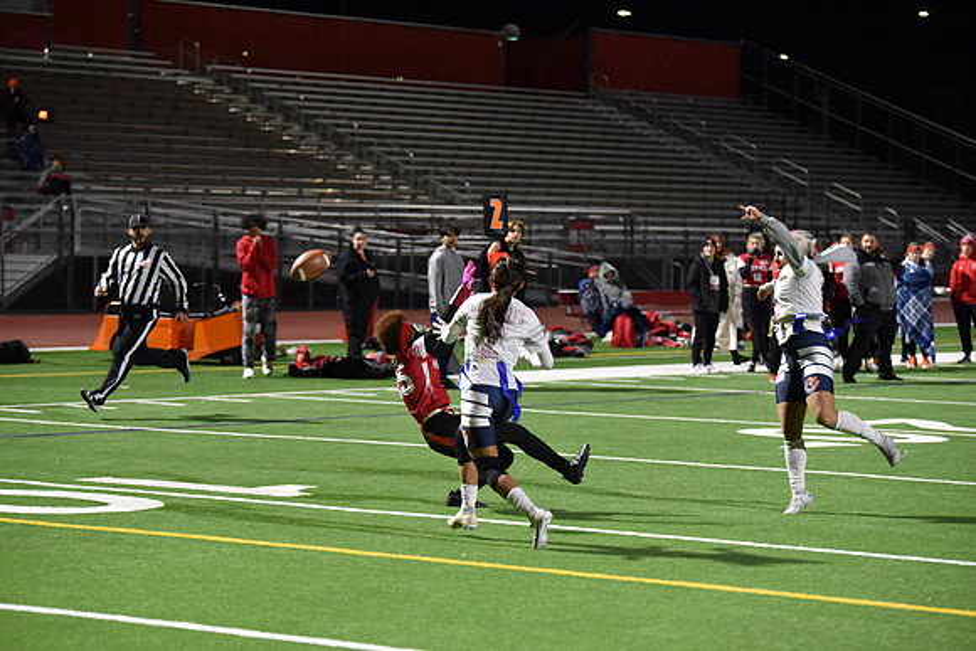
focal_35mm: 112
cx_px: 488
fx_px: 3037
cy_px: 326
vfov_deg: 12.2
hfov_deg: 18.3
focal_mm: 112
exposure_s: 1/640
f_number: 2.8
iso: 6400
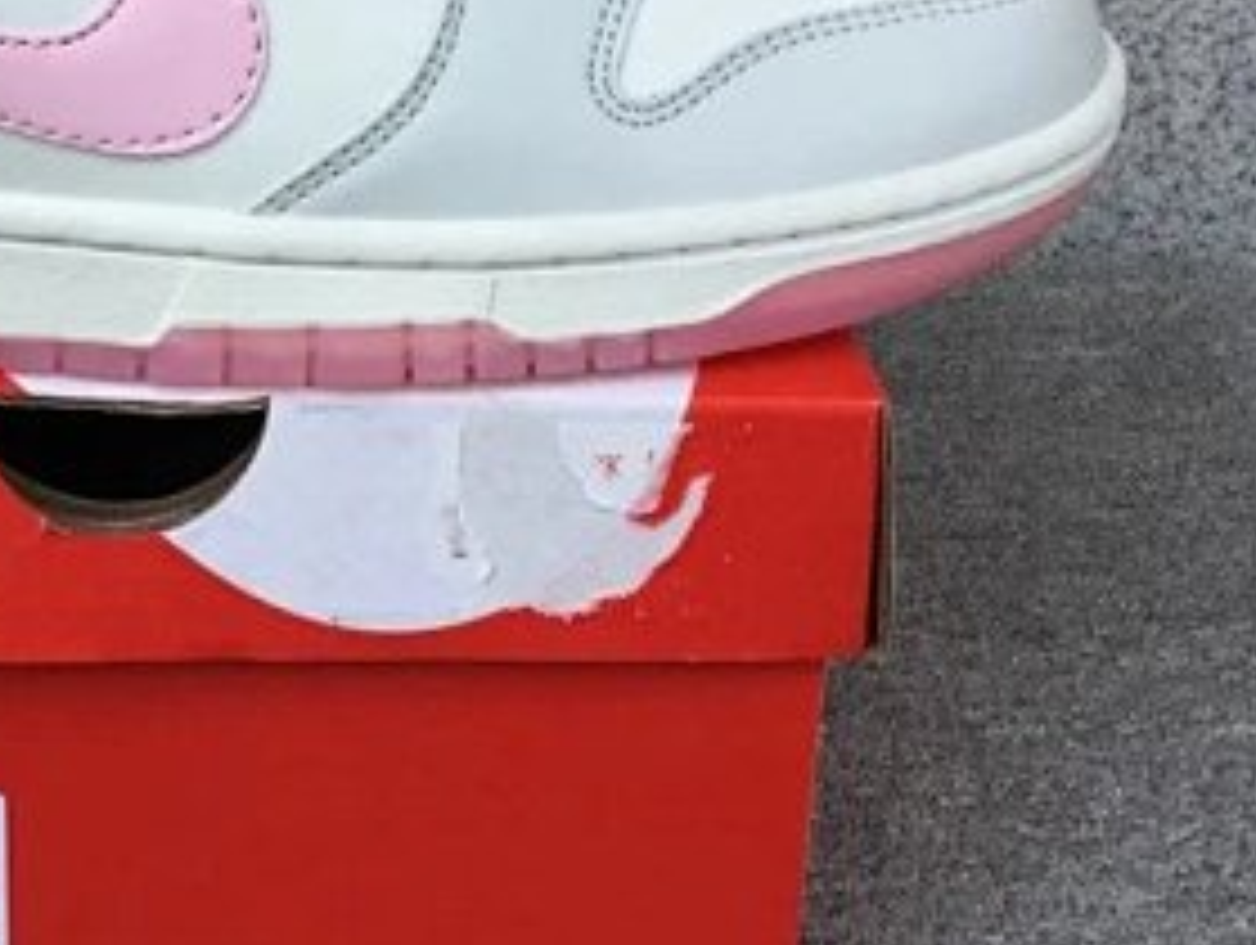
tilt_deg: -21.0
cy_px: 171
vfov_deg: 20.5
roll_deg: +0.6
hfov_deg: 26.5
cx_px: 149
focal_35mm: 71
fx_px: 2579
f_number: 2.4
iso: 25
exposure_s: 1/463
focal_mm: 3.3
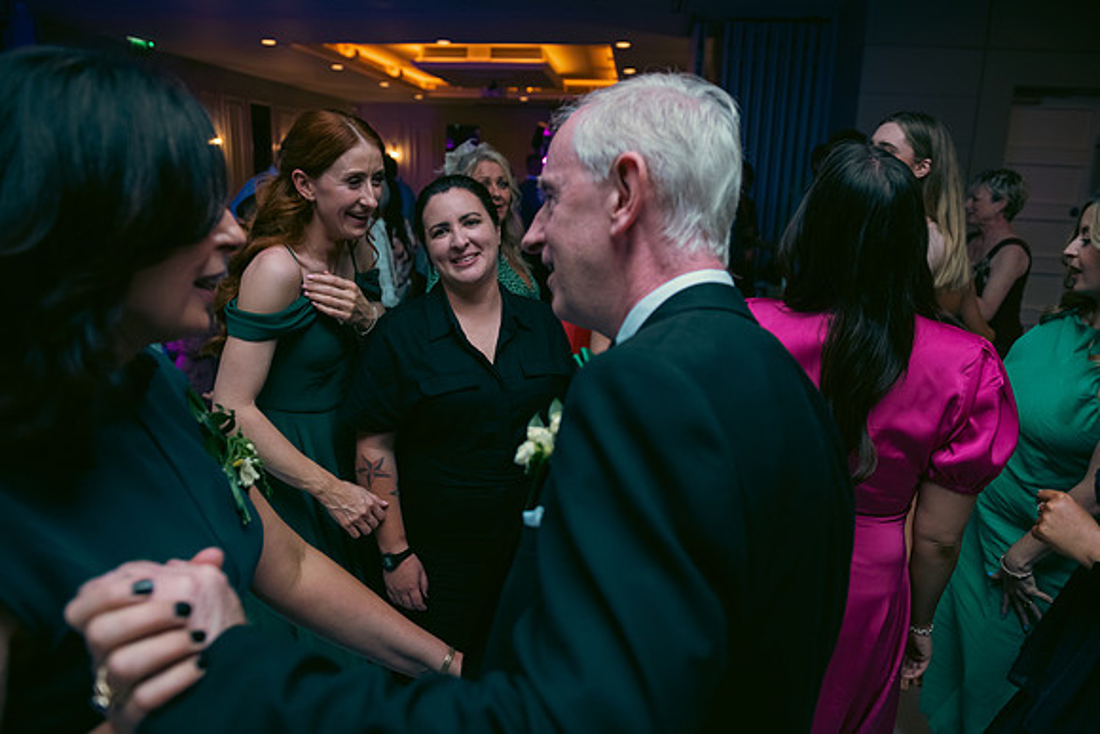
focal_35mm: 24
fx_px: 733
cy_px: 367
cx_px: 550
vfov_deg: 53.2
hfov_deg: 73.7
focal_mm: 24
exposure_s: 1/160
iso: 800
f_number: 3.5
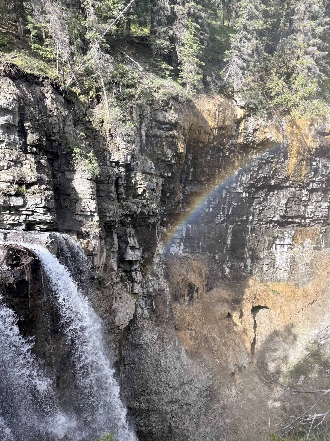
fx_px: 331
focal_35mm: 26
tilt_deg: -17.9
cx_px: 175
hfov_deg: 53.0
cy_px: 235
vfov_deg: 67.2
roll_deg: -4.5
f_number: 1.78
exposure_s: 1/979
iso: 80
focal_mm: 6.76
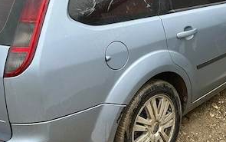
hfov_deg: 35.4
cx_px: 172
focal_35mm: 56
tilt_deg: -13.4
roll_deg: -0.4
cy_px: 16
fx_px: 345
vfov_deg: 22.7
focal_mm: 5.1
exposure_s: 1/121
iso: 40
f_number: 1.6
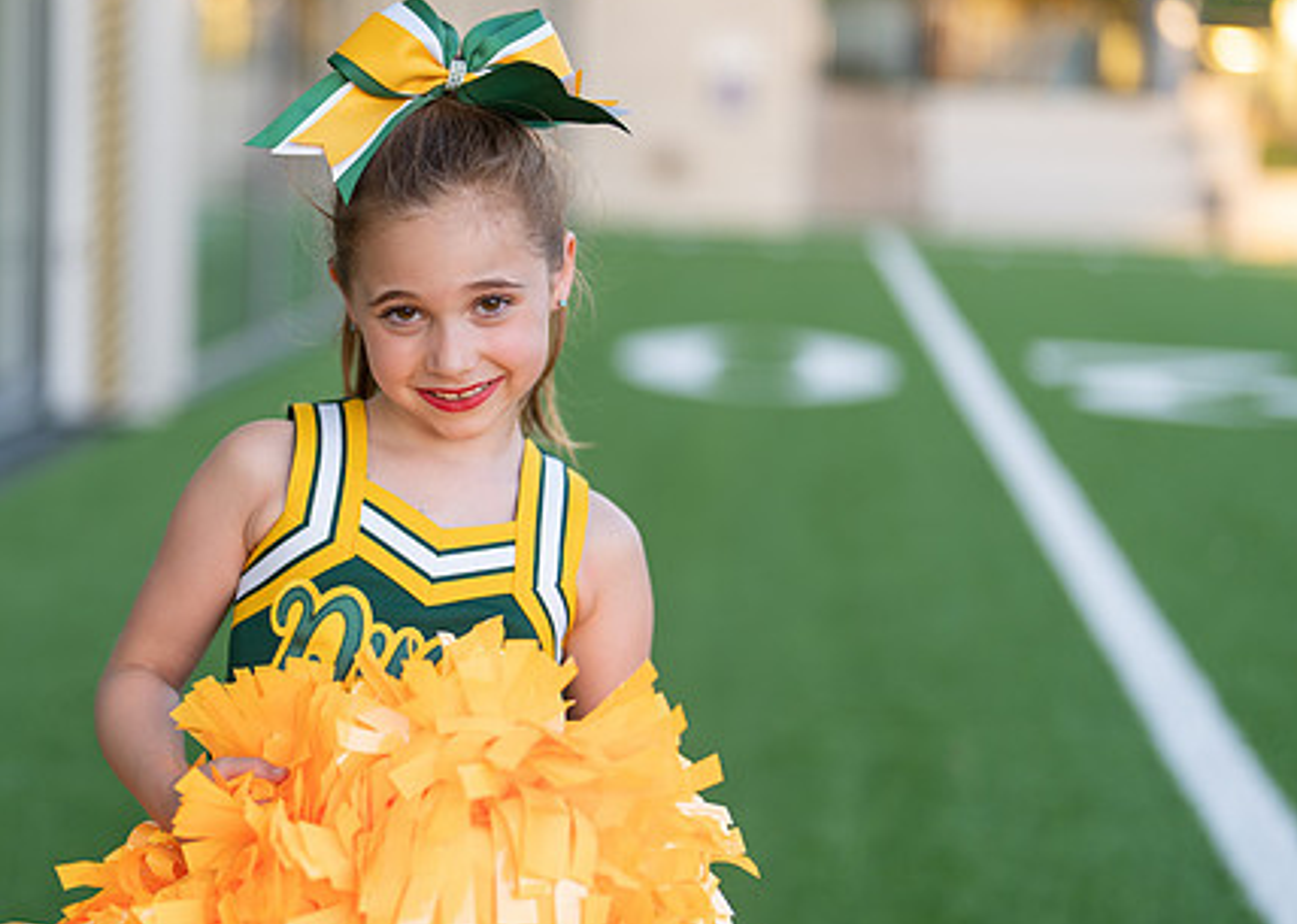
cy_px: 485
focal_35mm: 71
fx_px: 2613
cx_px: 464
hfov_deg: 27.7
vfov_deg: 20.1
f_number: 1.2
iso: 125
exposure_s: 1/500
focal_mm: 50
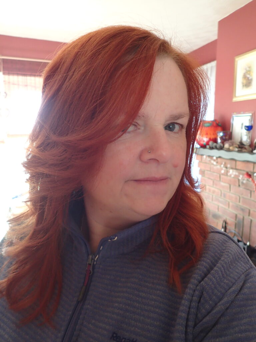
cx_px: 128
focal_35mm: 25
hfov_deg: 54.9
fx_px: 247
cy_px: 171
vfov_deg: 69.4
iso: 320
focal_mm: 4.5
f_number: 2
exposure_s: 1/30
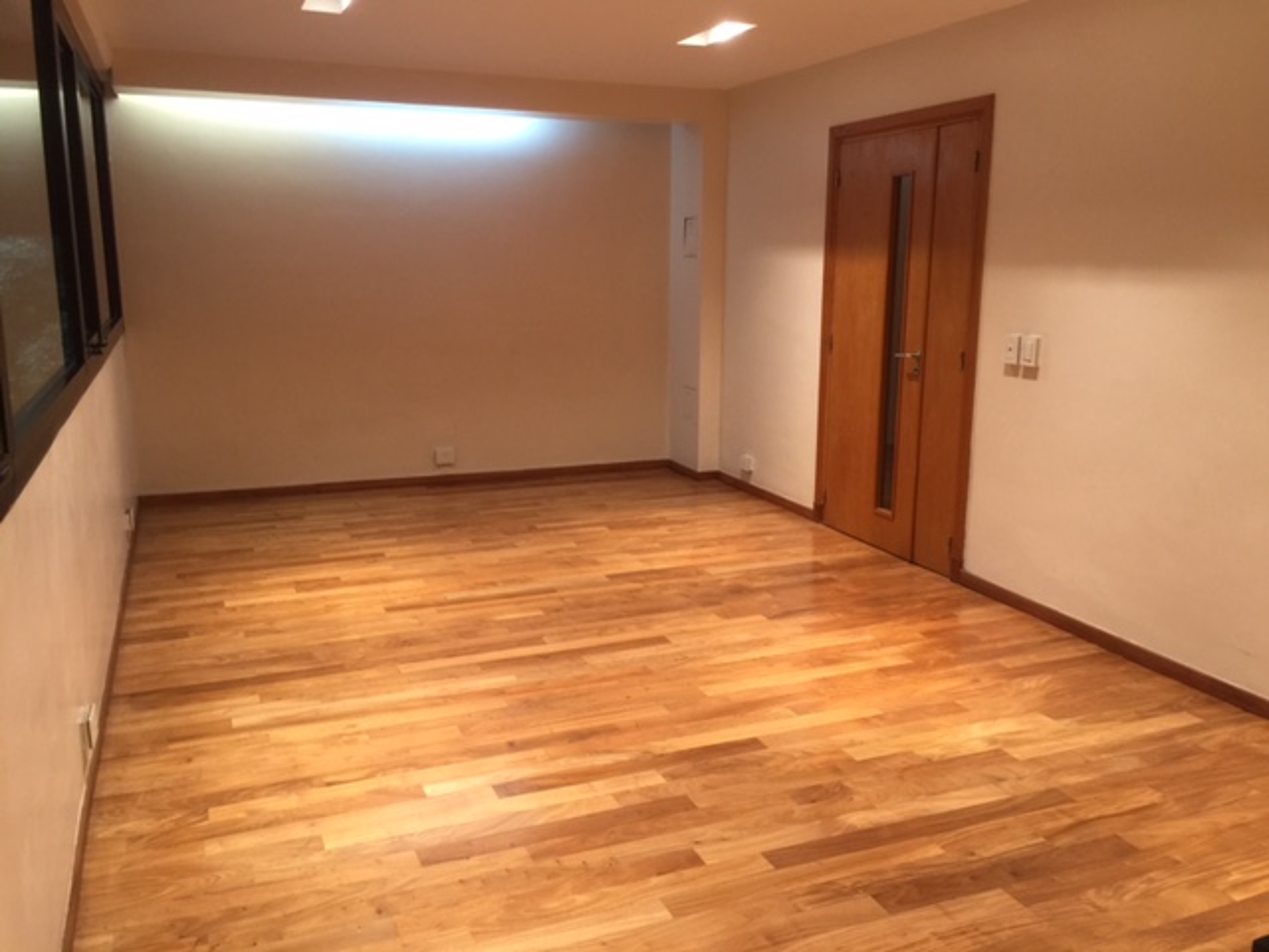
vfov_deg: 48.2
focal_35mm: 29
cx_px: 634
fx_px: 1063
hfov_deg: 61.7
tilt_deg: -11.4
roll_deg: -1.0
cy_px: 476
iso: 64
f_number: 2.2
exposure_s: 1/17
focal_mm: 4.15
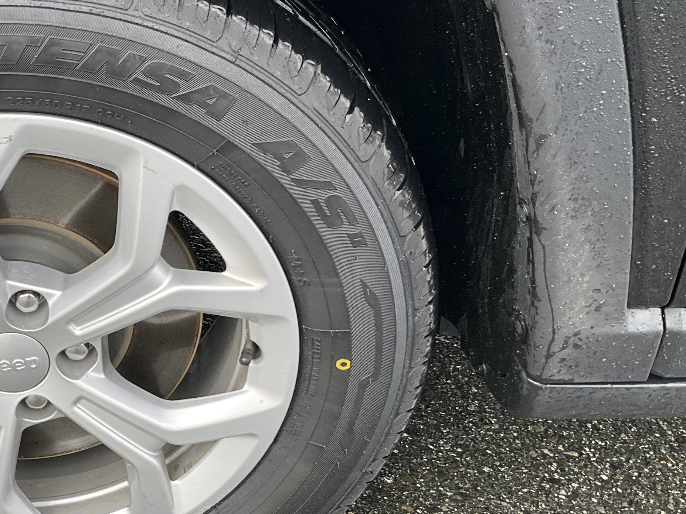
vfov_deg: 23.1
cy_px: 368
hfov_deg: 28.9
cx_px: 15
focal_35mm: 63
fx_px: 1248
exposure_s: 1/128
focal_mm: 3
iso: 16
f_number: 1.8
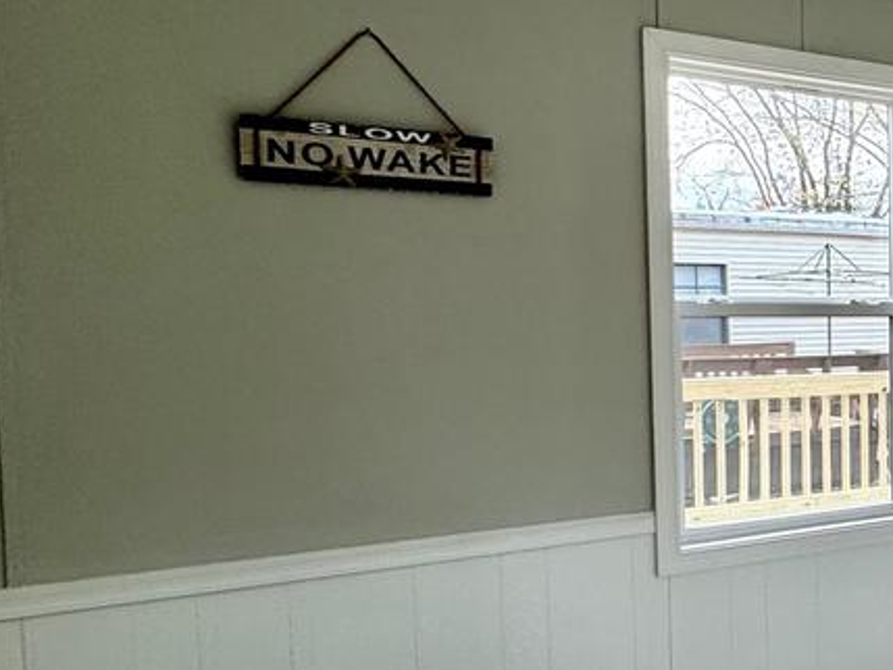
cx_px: 1305
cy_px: 391
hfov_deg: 28.3
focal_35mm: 47
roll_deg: -1.1
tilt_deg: -4.8
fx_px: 1213
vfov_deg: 30.8
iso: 40
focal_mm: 2.22
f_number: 2.2
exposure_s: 1/140
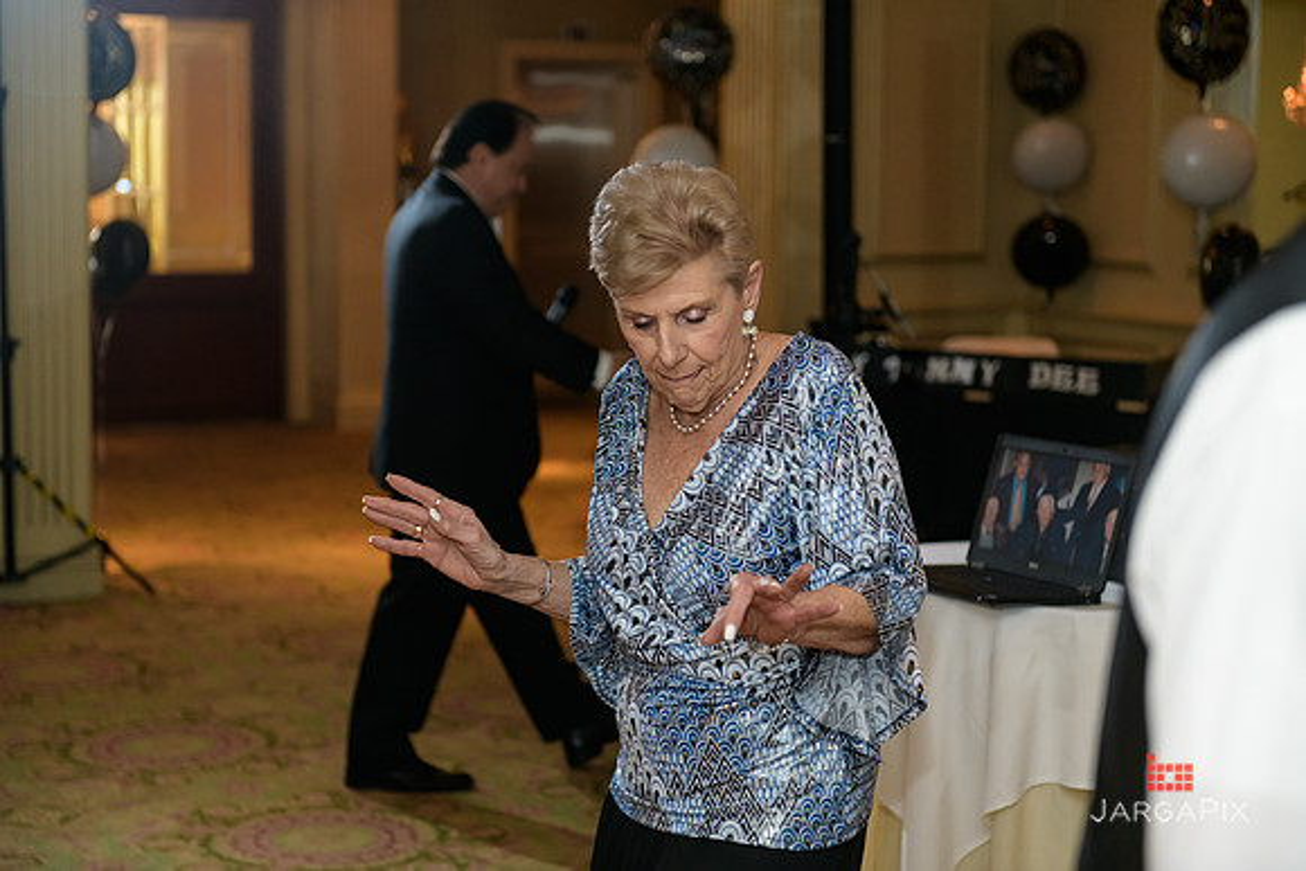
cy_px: 436
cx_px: 653
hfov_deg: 28.8
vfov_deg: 19.5
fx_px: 2540
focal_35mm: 70
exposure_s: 1/125
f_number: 2.8
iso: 1600
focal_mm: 70
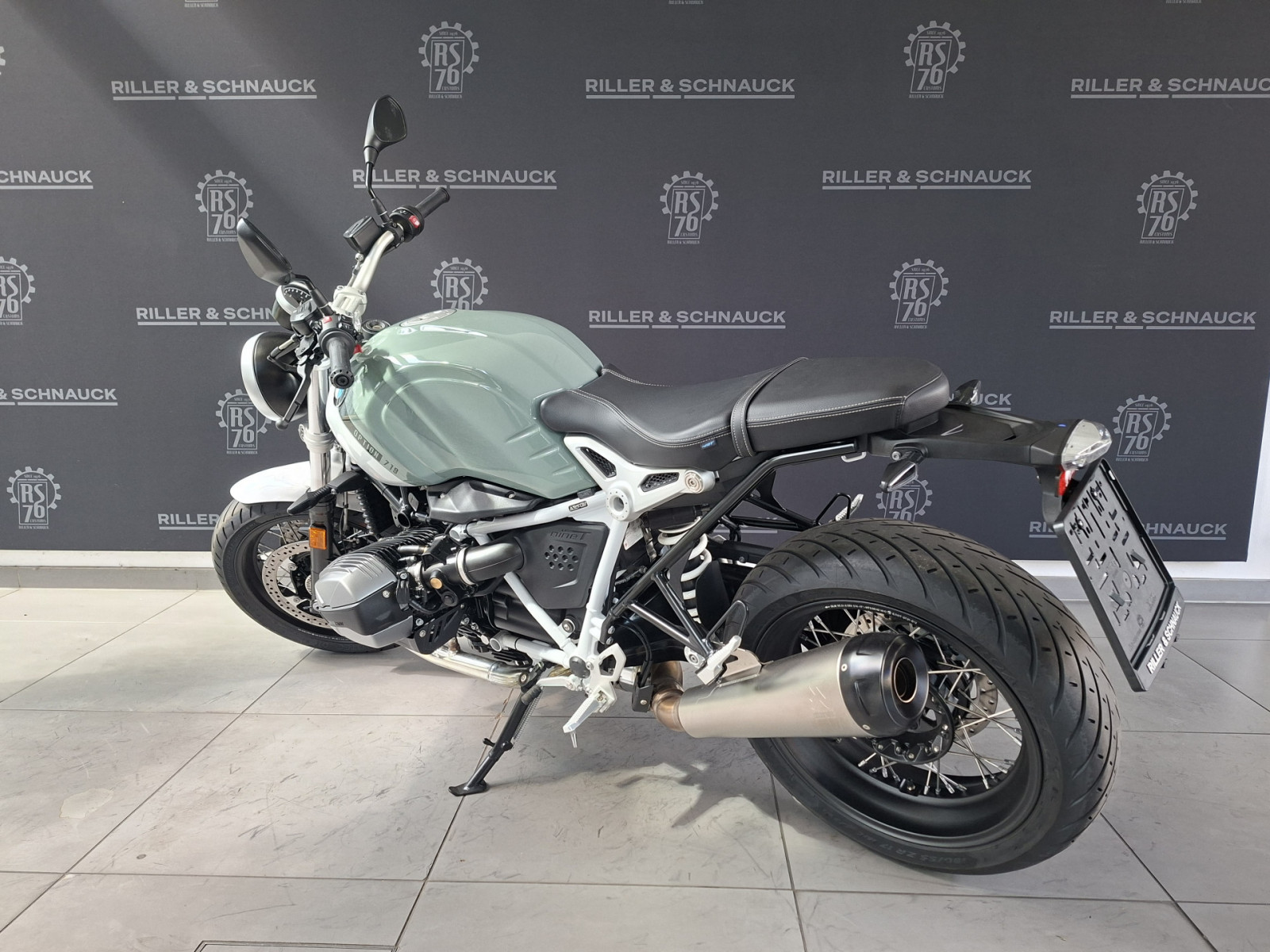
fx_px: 844
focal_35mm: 23
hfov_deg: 73.9
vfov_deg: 58.9
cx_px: 635
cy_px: 476
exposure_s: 1/100
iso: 160
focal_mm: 5.54
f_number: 1.8
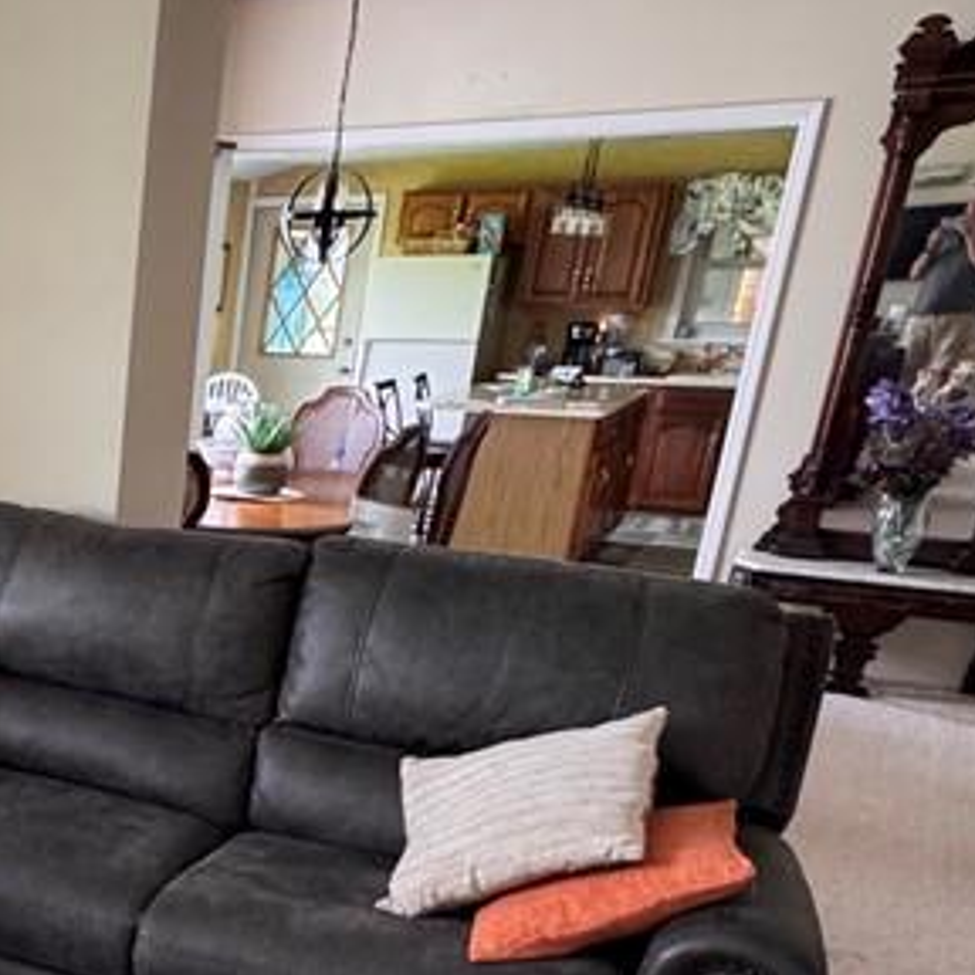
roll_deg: -1.3
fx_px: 1402
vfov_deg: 36.8
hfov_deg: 31.0
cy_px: 799
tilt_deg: -22.1
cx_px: -251
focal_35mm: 44
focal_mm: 2.22
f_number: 2.2
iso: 320
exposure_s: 1/99
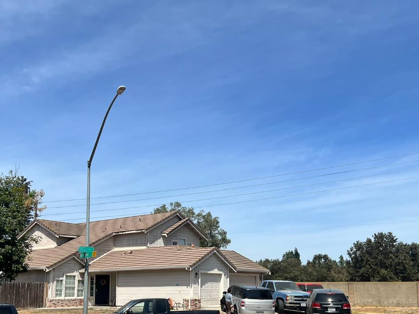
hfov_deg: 46.8
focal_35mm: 40
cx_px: 194
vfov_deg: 35.2
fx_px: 484
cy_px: 231
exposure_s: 1/5587
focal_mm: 5.7
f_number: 1.5
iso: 50
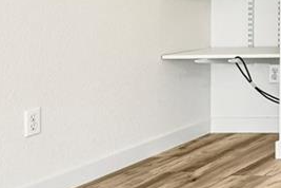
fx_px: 656
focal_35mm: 84
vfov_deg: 15.5
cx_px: 637
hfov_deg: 15.7
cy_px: -57
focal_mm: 14
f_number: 8
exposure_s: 1/15
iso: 90
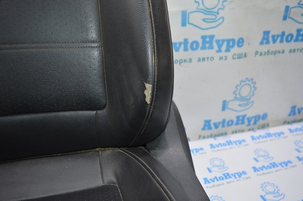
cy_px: 100
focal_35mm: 27
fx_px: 227
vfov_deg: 47.9
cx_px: 152
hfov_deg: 67.4
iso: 400
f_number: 4
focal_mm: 18
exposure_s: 1/80
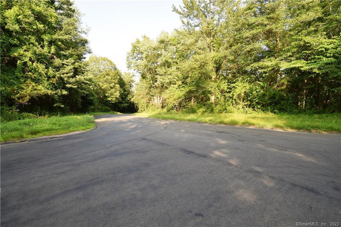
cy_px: 114
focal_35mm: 15
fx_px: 142
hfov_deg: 100.4
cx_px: 170
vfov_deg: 77.2
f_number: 6.3
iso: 200
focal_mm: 10
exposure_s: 1/160
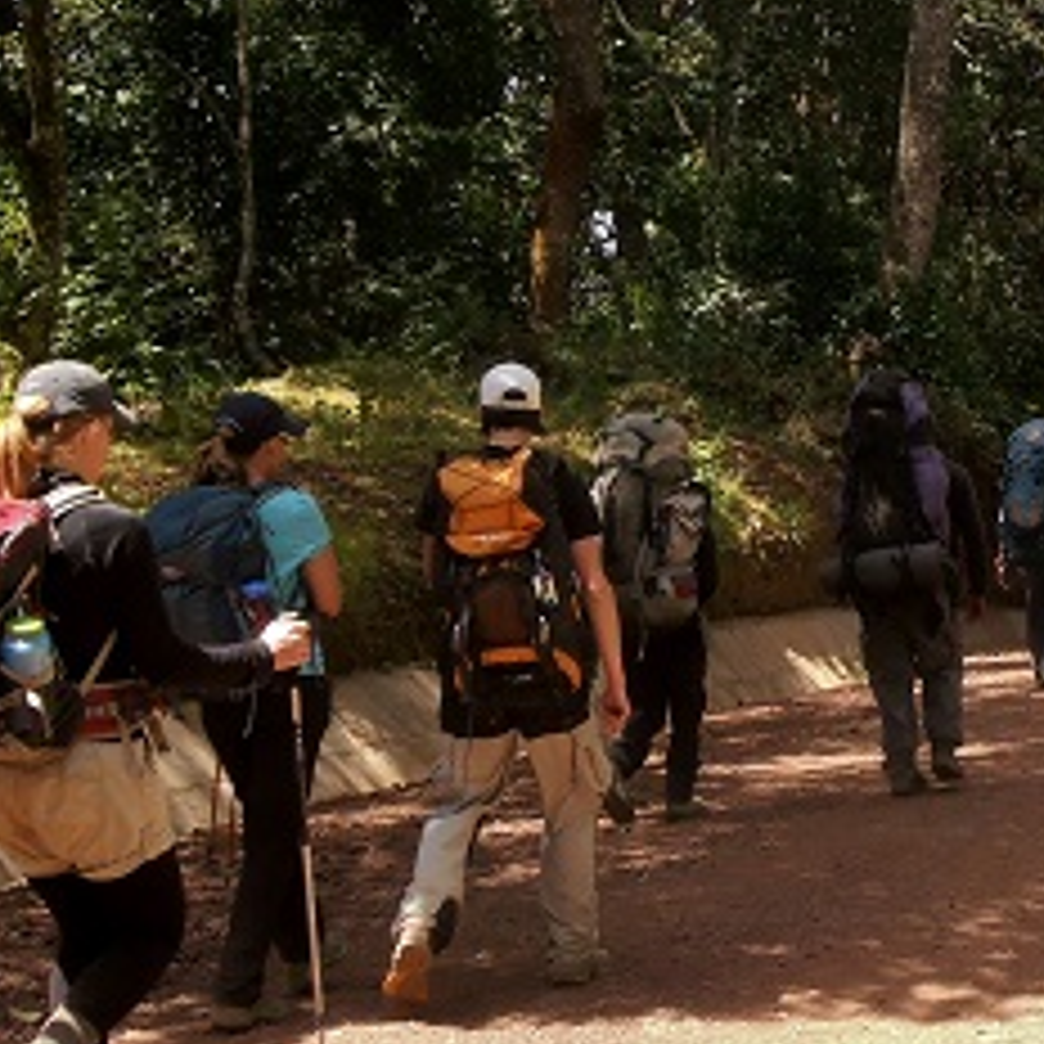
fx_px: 2525
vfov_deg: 23.3
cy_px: 367
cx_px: 1030
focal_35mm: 74
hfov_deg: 22.5
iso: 80
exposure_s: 1/200
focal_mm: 5.93
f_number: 3.6
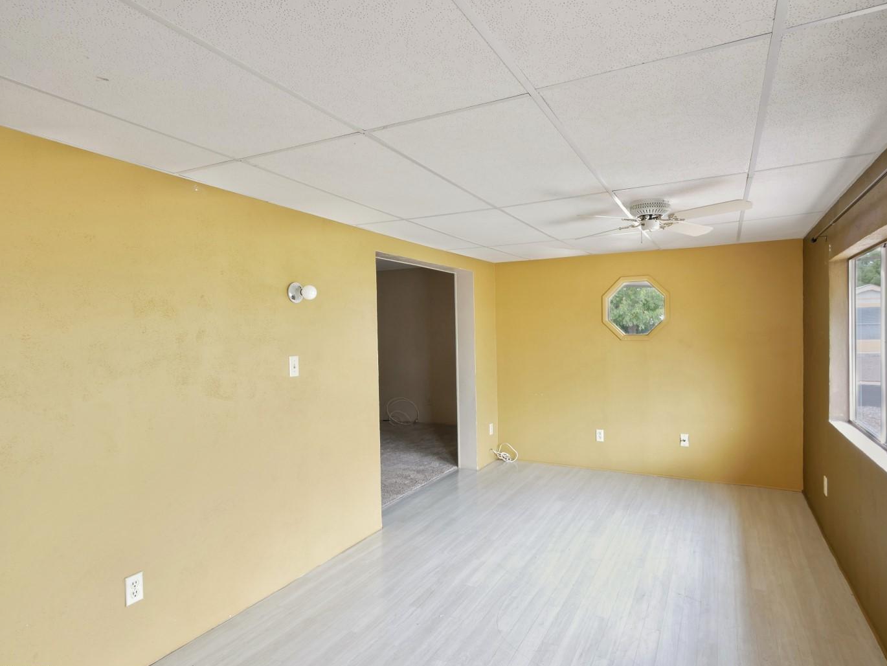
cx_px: 455
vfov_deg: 63.5
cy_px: 347
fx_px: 538
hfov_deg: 78.9
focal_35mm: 21
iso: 200
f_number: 6.3
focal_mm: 10
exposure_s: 1/4
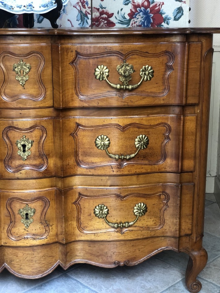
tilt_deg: -13.8
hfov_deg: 28.0
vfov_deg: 36.8
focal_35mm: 52
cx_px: 110
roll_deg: +1.5
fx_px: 441
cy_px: 146
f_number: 2.4
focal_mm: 6
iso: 160
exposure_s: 1/20
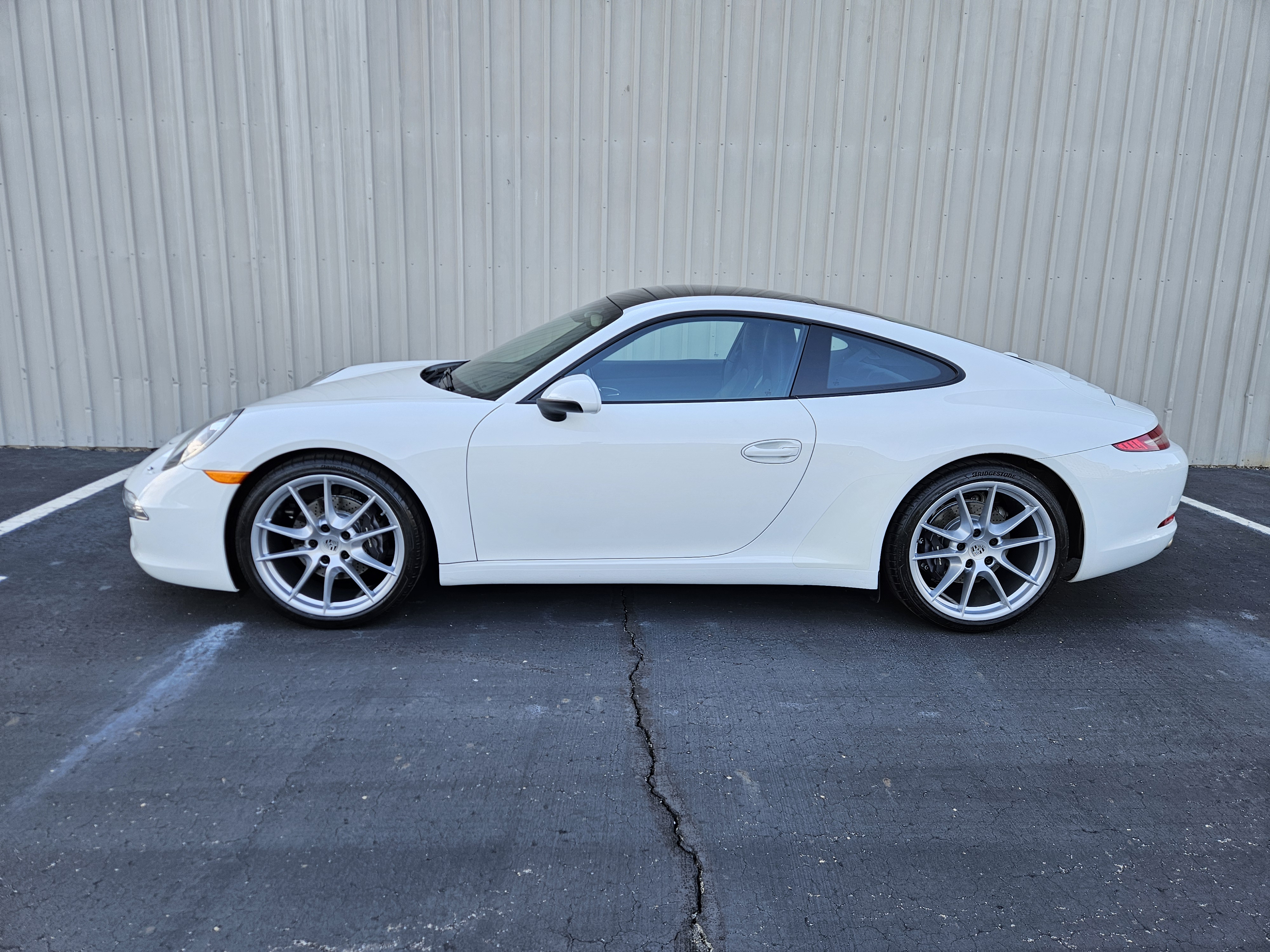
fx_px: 844
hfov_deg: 73.9
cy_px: 476
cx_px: 635
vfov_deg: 58.9
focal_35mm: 23
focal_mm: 5.4
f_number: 1.8
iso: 32
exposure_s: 1/180
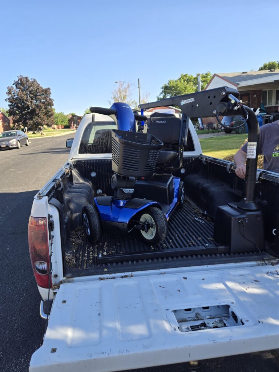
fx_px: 247
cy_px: 186
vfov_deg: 73.9
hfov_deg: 58.9
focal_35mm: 23
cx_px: 140
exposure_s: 1/624
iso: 25
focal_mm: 5.4
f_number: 1.8
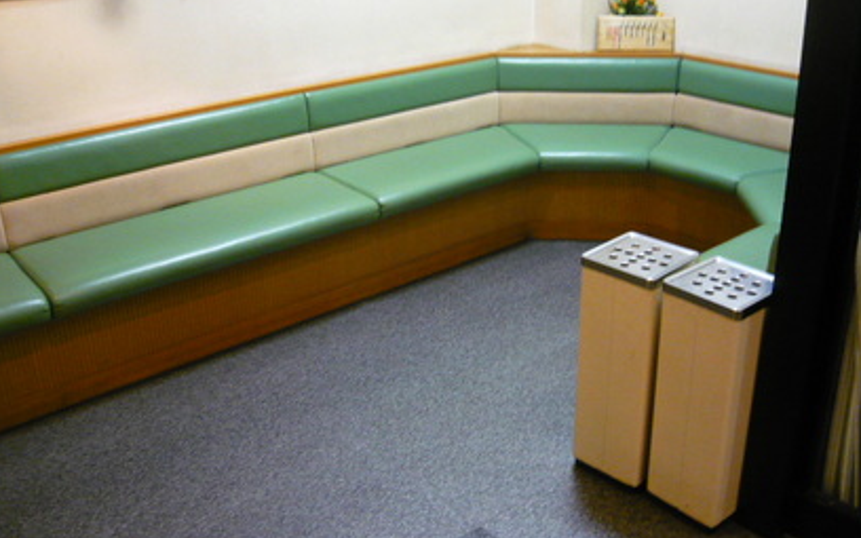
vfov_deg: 35.3
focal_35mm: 36
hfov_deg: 54.0
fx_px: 845
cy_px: 231
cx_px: 437
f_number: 2.8
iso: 400
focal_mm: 5.5
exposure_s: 1/10
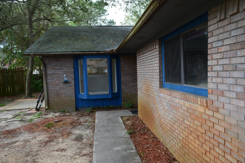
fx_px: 191
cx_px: 126
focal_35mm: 28
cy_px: 84
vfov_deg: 46.4
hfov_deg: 65.5
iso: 400
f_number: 10
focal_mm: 18
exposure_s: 1/60
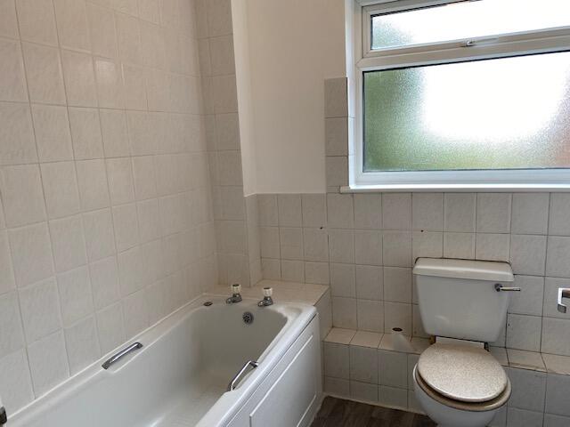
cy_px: 214
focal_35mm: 26
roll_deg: +2.6
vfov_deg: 53.1
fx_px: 428
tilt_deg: -9.9
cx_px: 285
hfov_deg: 67.3
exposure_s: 1/100
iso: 40
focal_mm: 4.25
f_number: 1.8
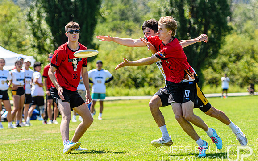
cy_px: 78
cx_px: 162
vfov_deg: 5.6
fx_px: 1659
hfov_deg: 8.9
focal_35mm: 236
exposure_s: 1/1000
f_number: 3.2
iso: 100
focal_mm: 122
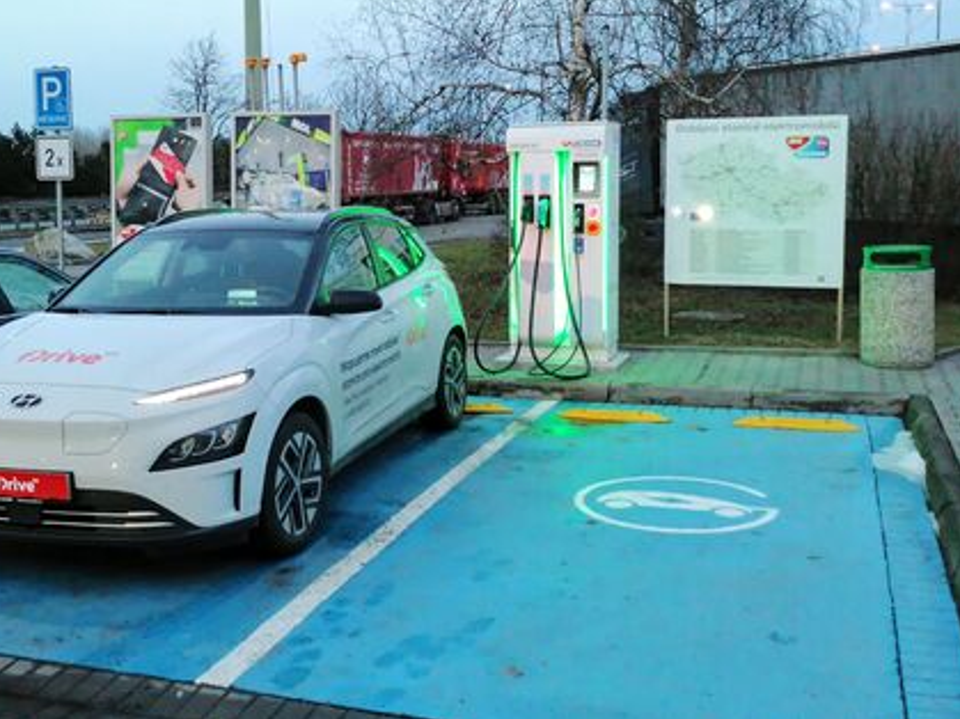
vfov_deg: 35.0
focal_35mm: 41
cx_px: 376
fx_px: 1137
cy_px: 279
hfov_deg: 45.5
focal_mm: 5.3
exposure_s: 3
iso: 400
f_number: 1.8
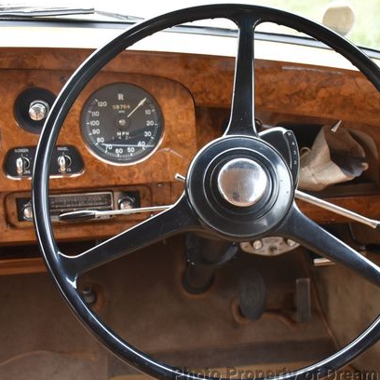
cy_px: 193
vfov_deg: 28.6
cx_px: 248
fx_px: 745
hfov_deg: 28.5
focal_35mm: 60
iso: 800
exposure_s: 1/125
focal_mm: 30
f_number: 5.6
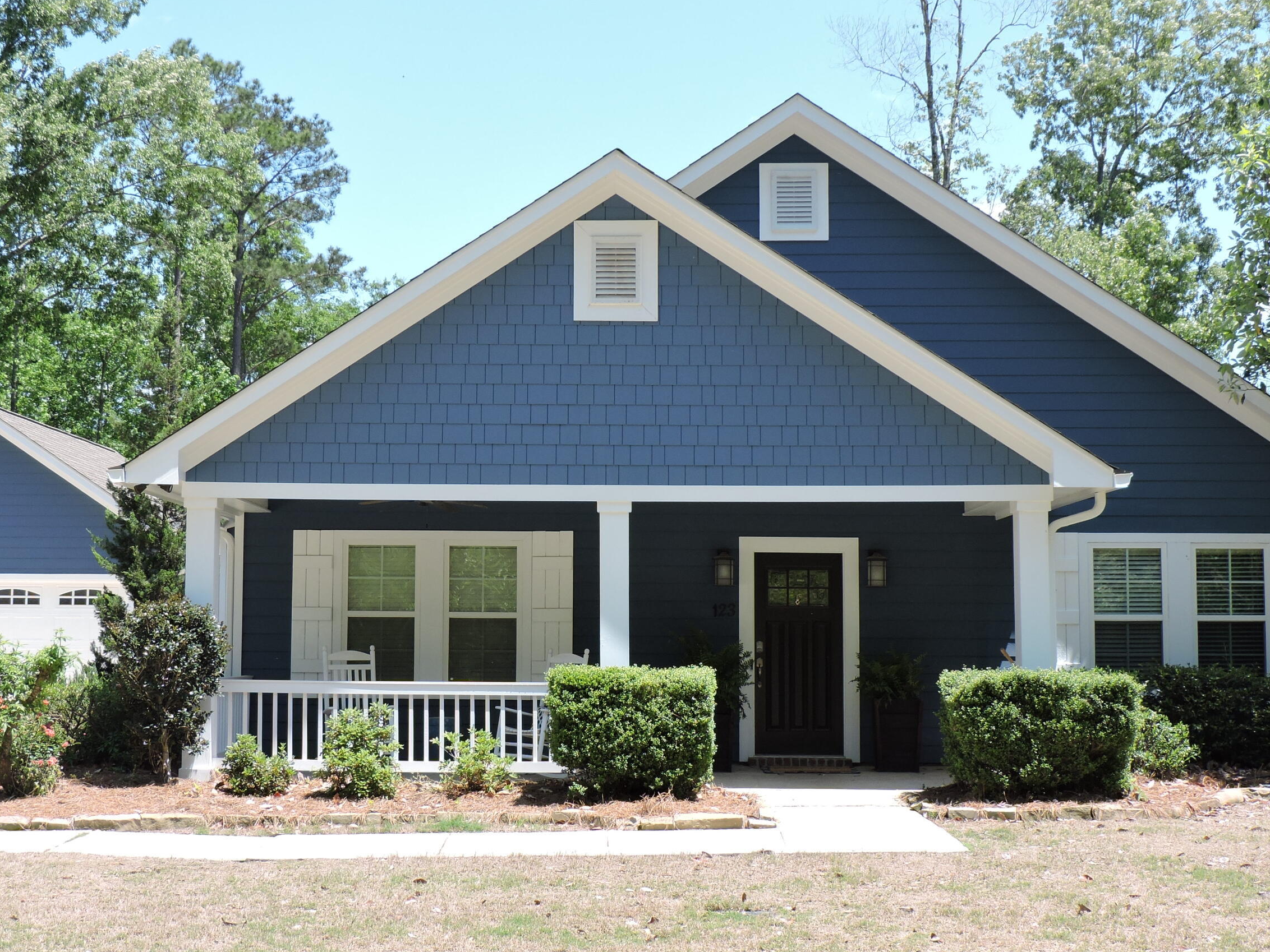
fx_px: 1944
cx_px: 535
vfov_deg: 27.5
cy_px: 461
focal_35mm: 53
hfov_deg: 36.1
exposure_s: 1/400
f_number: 3.3
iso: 100
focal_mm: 7.1
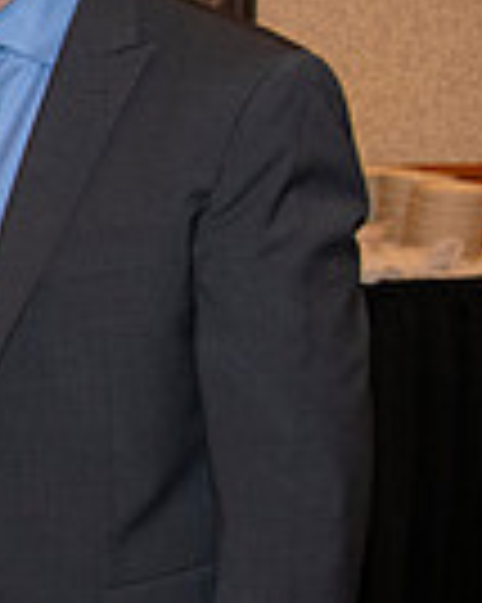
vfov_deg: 10.8
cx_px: -491
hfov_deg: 8.2
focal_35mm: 179
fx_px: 3196
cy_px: 308
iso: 2000
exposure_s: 1/60
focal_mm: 44
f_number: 5.6
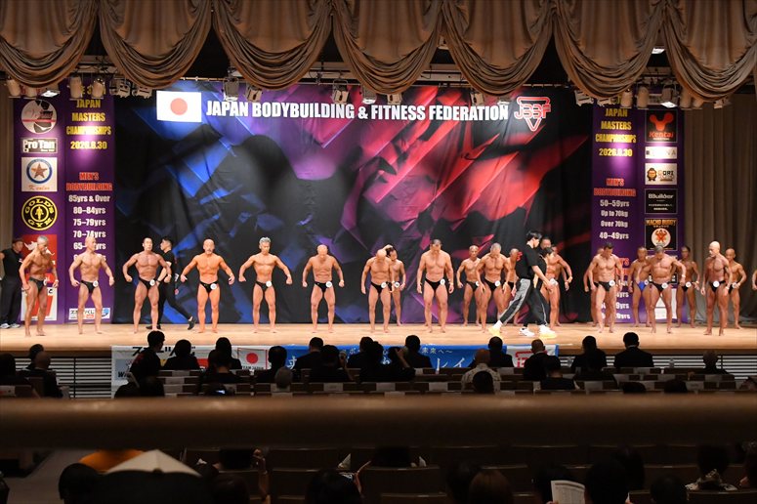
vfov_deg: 21.6
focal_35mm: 63
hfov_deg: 31.9
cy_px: 252
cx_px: 378
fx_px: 1324
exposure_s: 1/400
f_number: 5.6
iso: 7200
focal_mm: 42
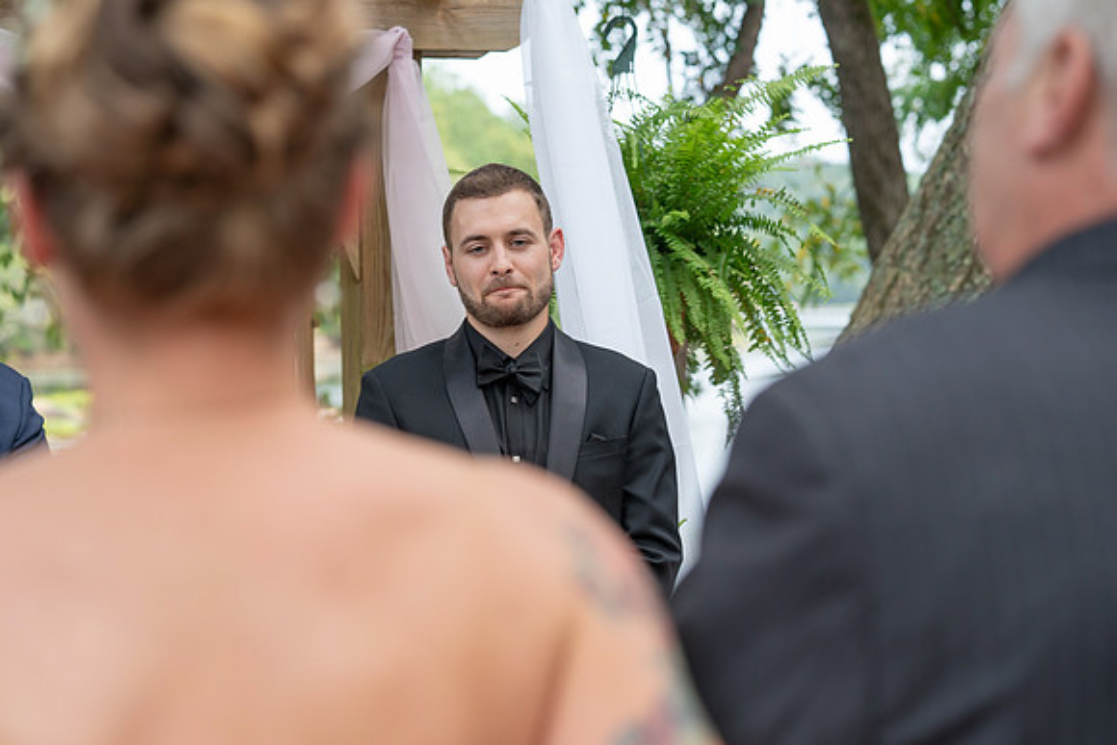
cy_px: 405
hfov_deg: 25.6
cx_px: 487
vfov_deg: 17.3
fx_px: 2454
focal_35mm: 79
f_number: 4
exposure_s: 1/200
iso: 250
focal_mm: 70
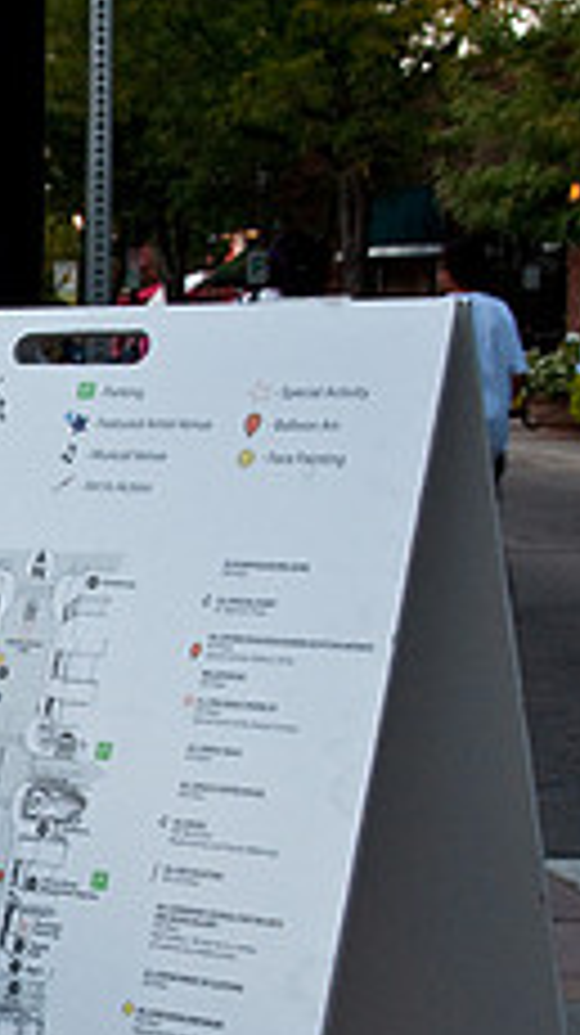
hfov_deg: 12.1
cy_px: 668
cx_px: -288
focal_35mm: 95
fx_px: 2603
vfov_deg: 22.4
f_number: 6.3
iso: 640
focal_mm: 24
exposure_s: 1/30
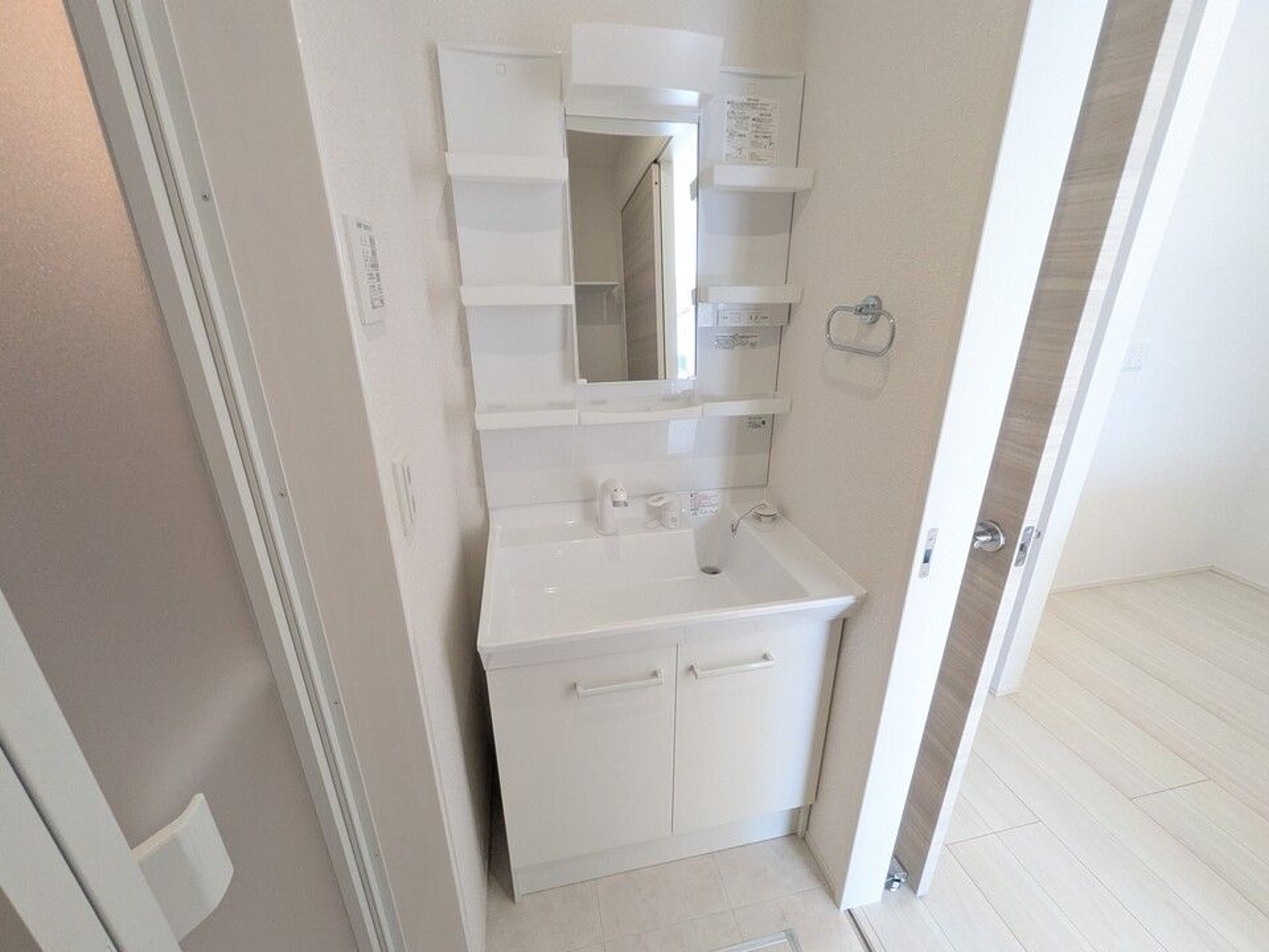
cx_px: 634
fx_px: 513
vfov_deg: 85.7
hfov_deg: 102.1
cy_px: 476
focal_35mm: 14
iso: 219
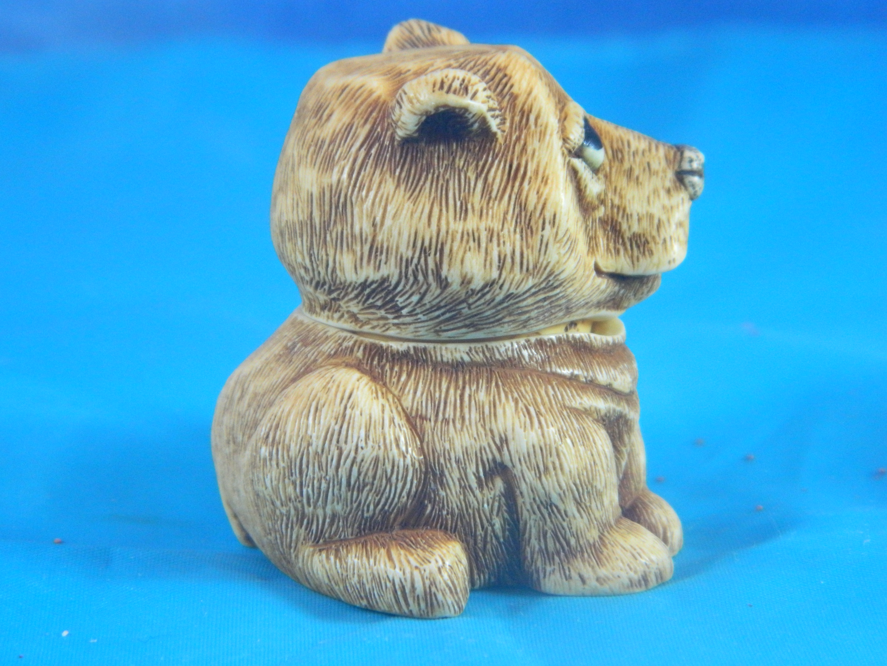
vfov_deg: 9.9
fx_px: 3844
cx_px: 444
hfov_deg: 13.2
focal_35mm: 150
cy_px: 333
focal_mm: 27
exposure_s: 1/15
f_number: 4.9
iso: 400
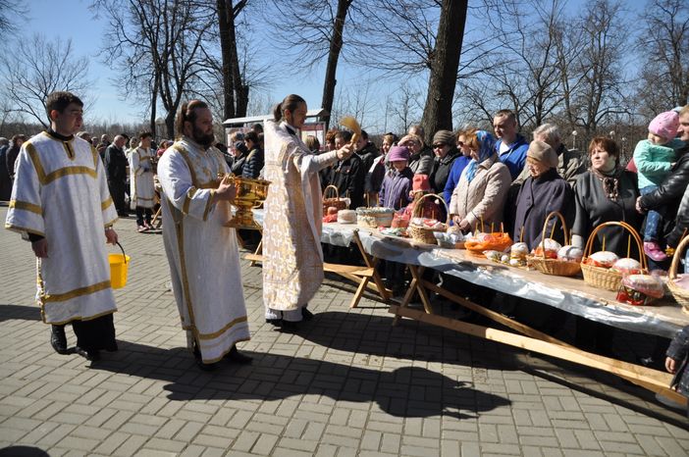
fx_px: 516
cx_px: 344
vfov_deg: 47.8
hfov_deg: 67.5
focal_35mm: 27
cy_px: 228
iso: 200
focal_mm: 18
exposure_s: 1/1000
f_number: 5.6
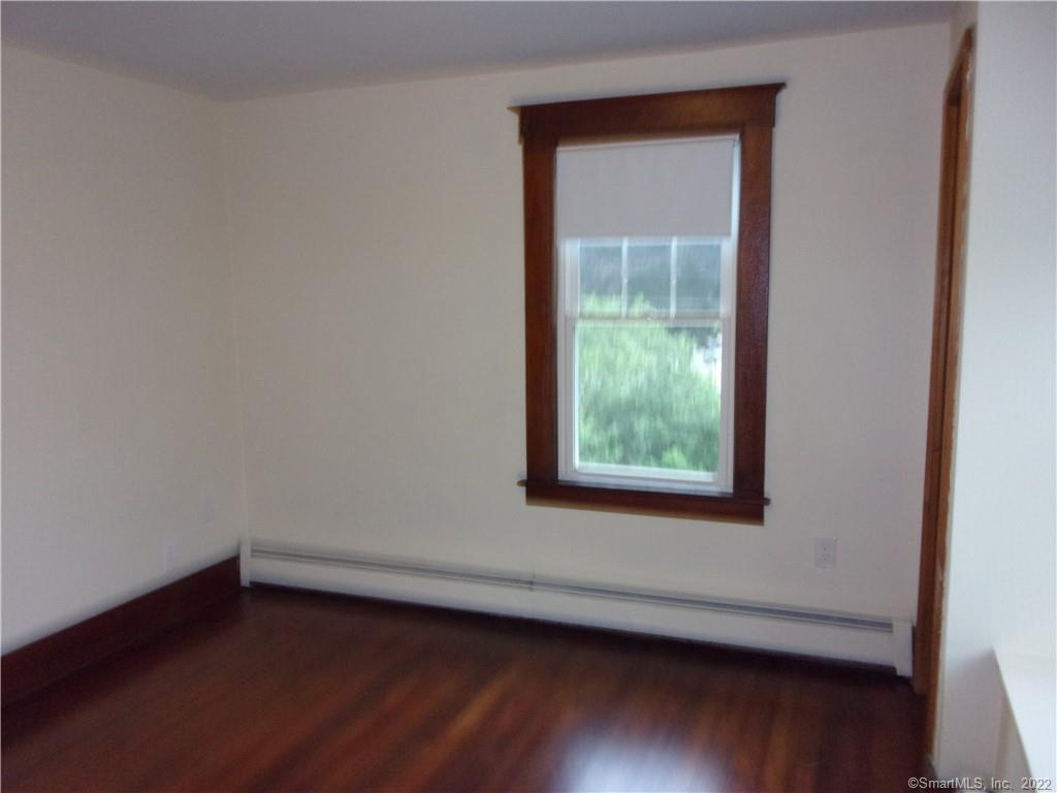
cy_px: 396
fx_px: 855
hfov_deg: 63.4
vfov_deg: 49.7
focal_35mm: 28
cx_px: 528
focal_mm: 5.1
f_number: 3.9
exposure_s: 1/34
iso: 320
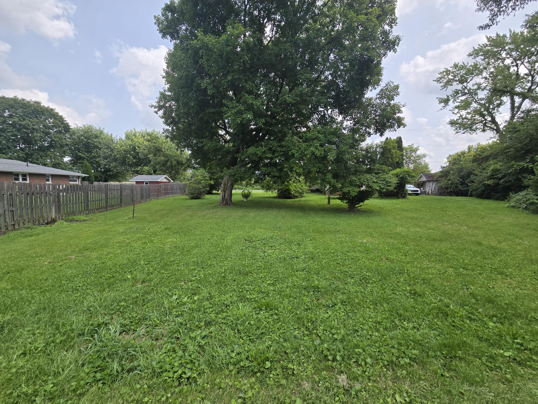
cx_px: 269
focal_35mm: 13
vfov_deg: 89.9
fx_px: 202
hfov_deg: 106.2
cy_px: 202
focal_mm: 2.2
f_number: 2.2
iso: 50
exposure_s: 1/1695
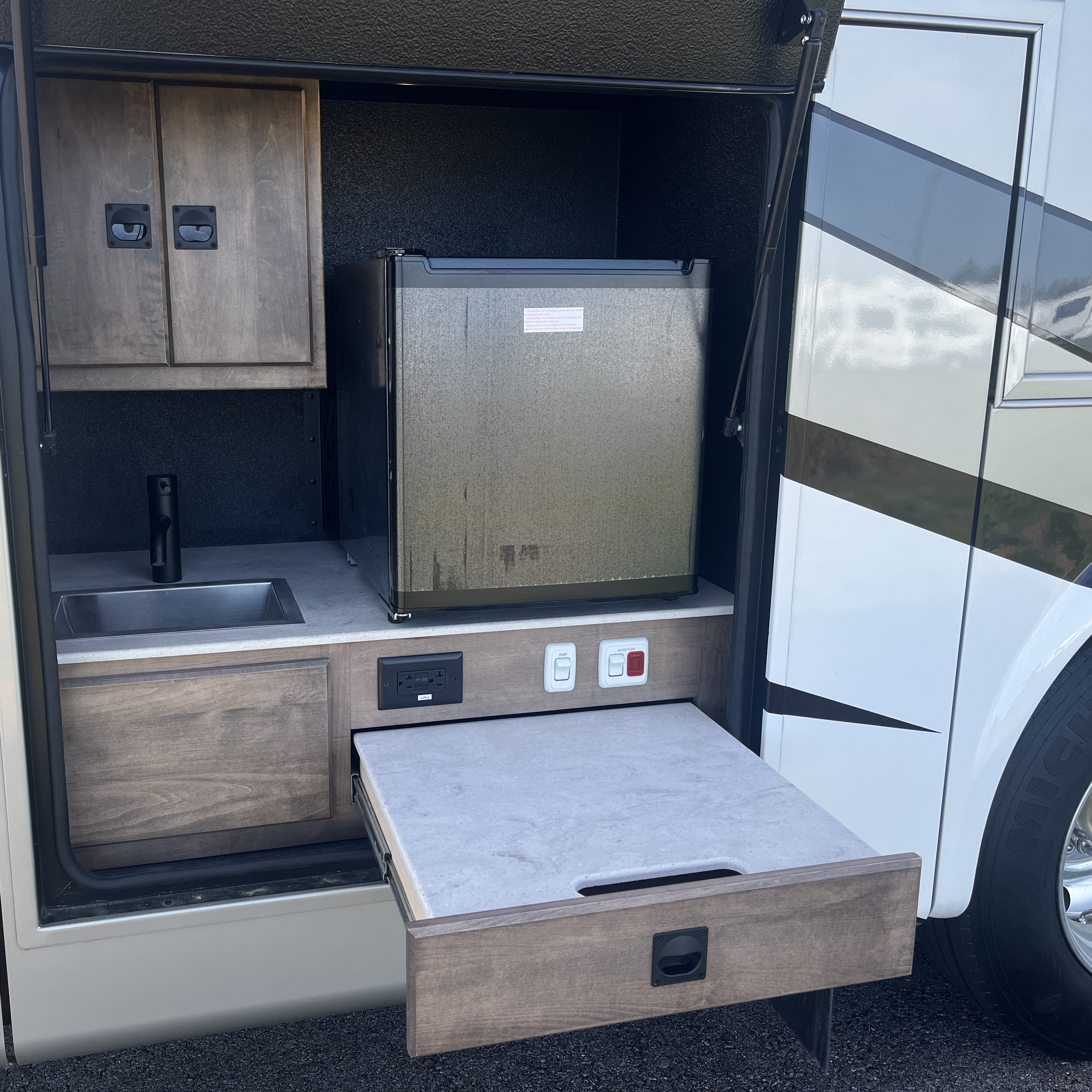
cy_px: 543
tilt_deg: -16.1
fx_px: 1106
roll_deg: -1.1
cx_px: 443
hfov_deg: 52.2
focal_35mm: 31
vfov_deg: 52.5
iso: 50
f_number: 1.6
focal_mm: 5.1
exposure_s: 1/727
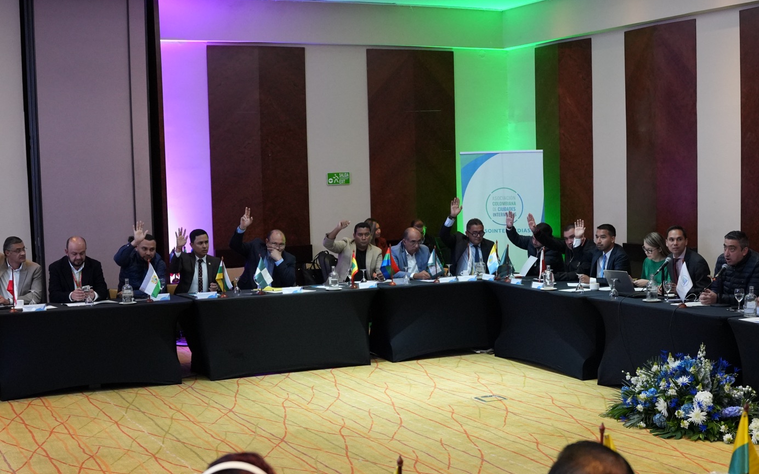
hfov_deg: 38.1
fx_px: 1096
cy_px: 314
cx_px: 434
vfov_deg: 24.3
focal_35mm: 53
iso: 2000
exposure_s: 1/160
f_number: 2.8
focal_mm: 24
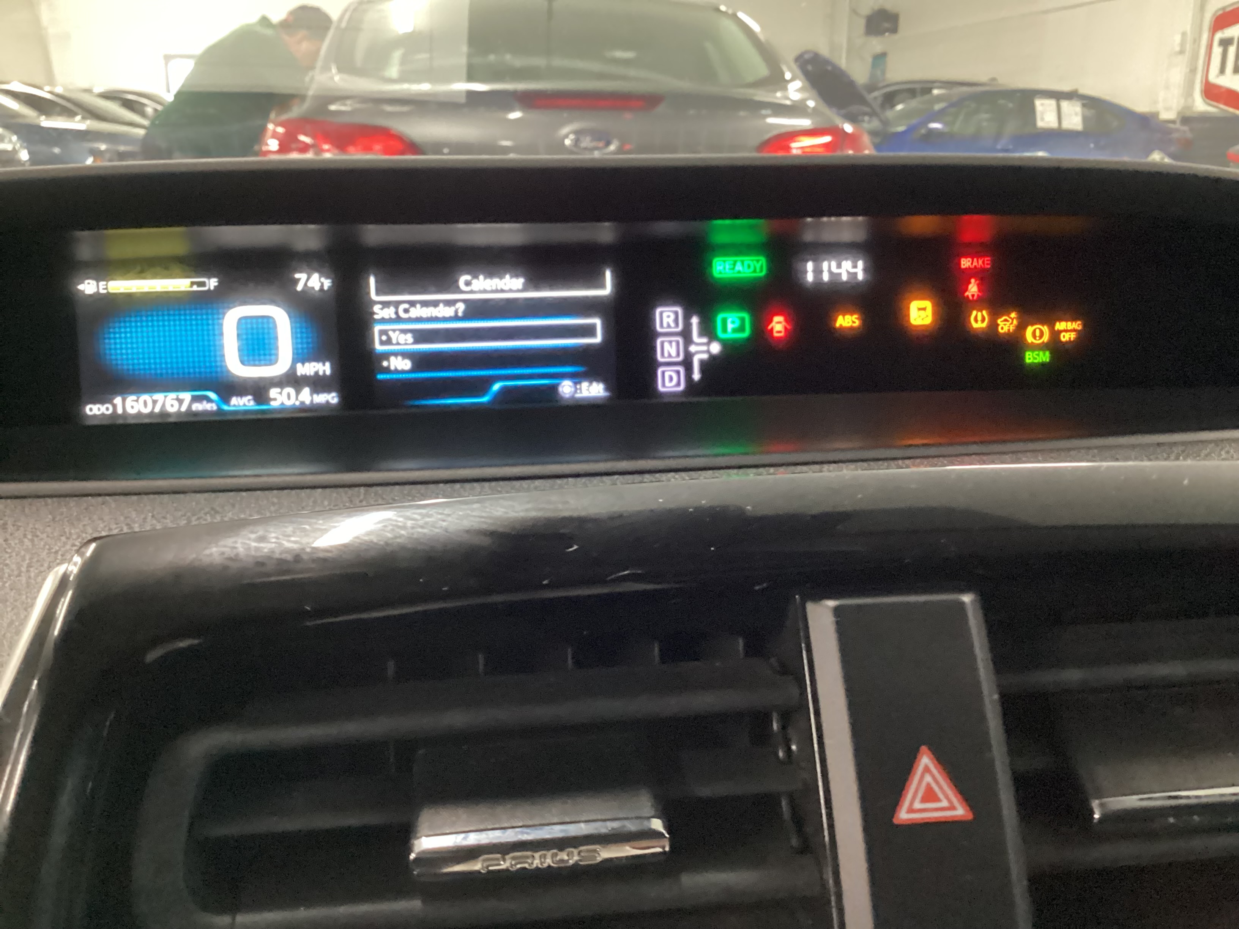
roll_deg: -0.1
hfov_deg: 58.4
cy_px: 464
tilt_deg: -18.8
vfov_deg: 45.4
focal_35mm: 31
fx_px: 1110
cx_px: 620
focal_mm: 3.3
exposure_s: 1/24
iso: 640
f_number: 2.4
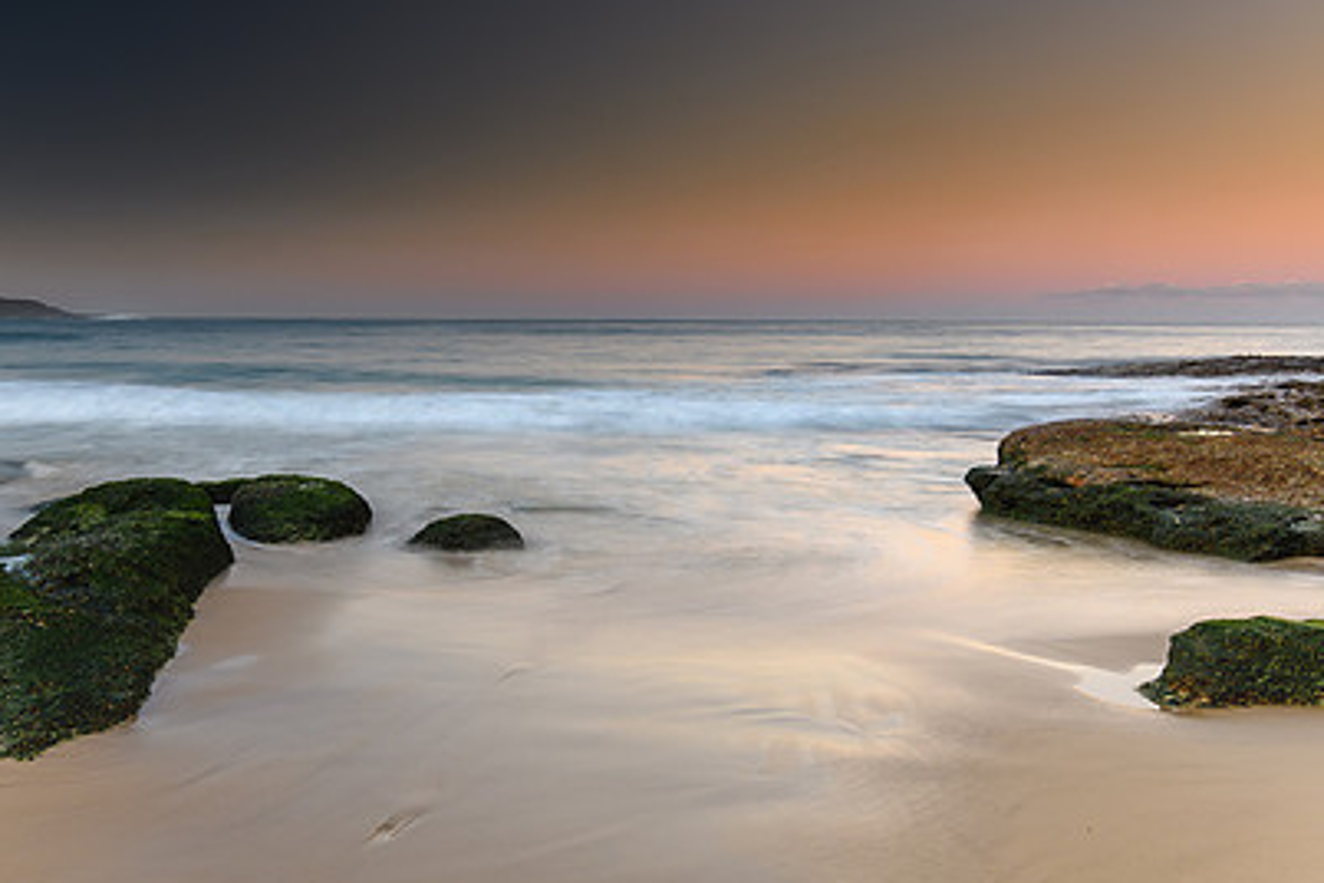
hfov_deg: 54.0
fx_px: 1287
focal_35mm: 35
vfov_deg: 37.8
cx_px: 527
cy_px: 423
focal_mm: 16
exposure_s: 2
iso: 100
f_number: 8
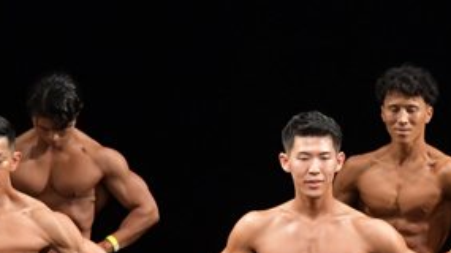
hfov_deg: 3.5
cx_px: 376
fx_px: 7387
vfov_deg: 2.0
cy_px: 356
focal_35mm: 618
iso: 3200
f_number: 5.6
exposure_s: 1/400
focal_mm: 145
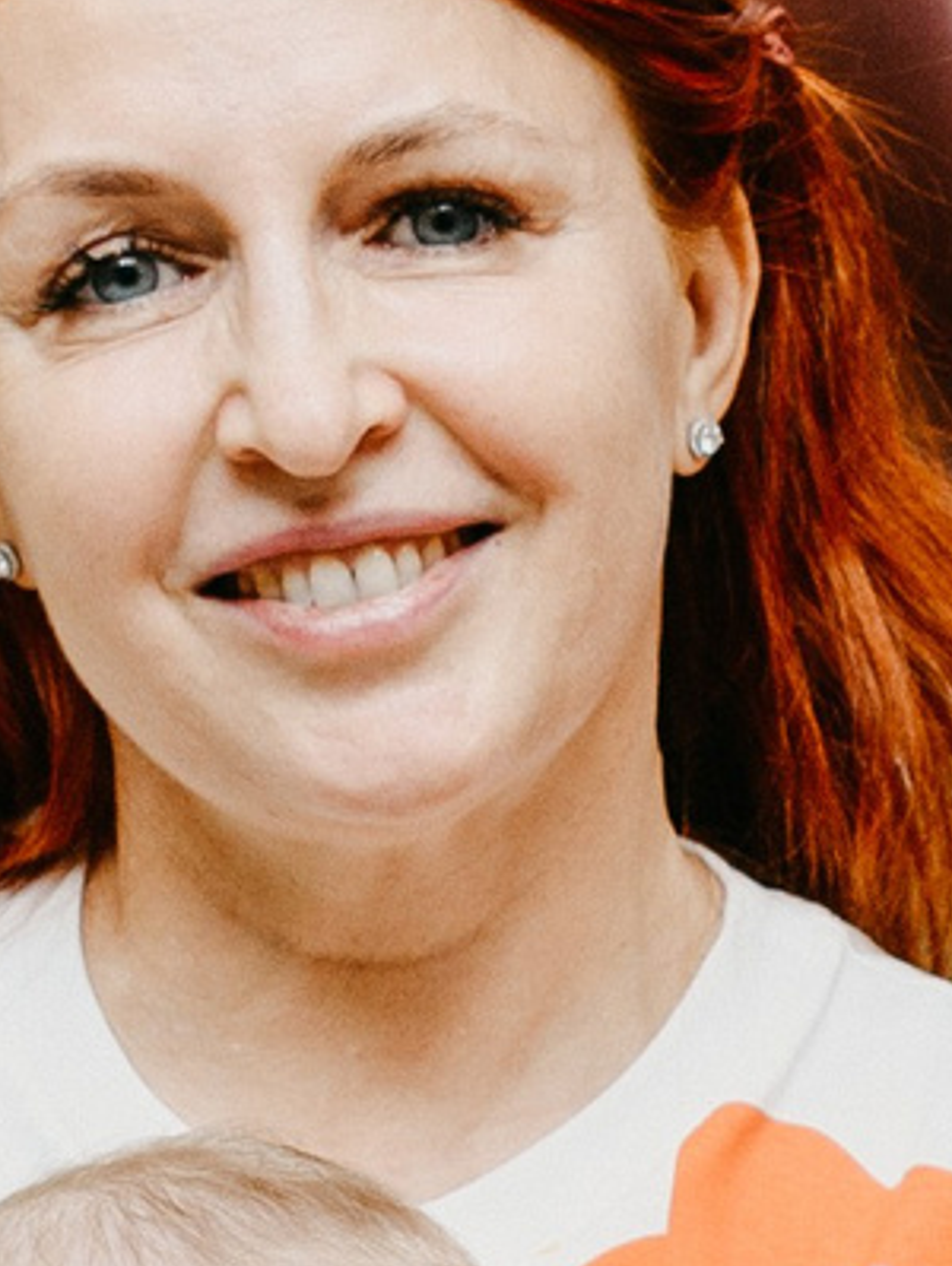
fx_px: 8640
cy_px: 1581
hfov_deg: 6.1
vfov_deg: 8.3
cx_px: 2020
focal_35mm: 236
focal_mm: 29
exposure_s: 1/160
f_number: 3.5
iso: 125
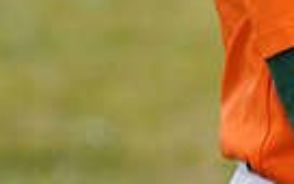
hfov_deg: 2.6
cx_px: 401
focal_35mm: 805
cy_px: -158
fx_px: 6450
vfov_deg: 1.6
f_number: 5.6
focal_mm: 185
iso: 50
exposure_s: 1/250
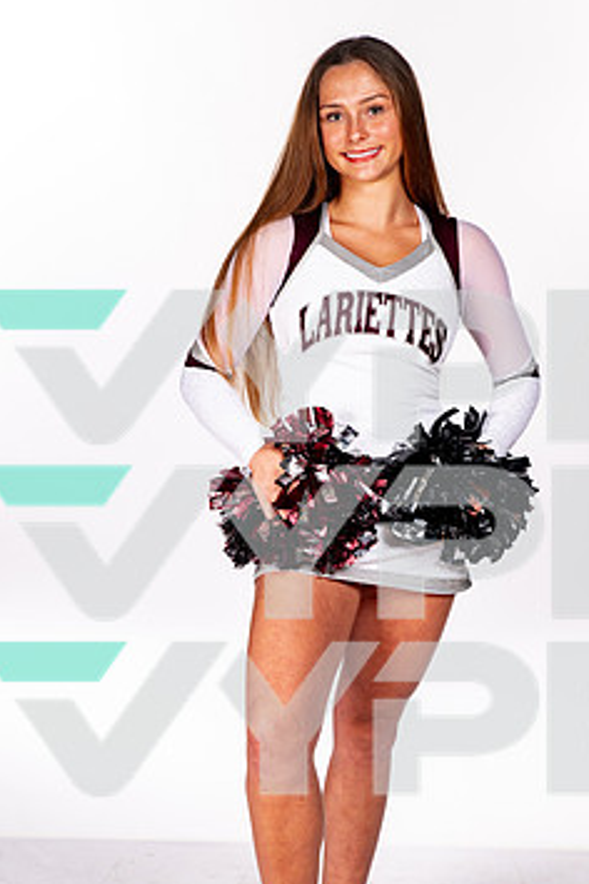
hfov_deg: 15.3
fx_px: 2184
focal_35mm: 89
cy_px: 544
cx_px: 349
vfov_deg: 22.8
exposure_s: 1/320
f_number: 7.1
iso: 250
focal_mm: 70
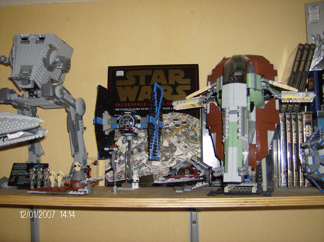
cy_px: 121
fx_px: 336
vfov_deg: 39.5
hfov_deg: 51.5
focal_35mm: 36
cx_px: 162
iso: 200
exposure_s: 1/60
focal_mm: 6
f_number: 2.8
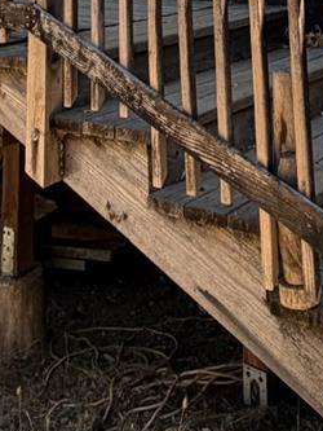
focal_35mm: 63
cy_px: -309
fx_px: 783
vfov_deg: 21.8
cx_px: 179
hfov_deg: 23.3
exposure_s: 1/383
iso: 50
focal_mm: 2.22
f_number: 2.2
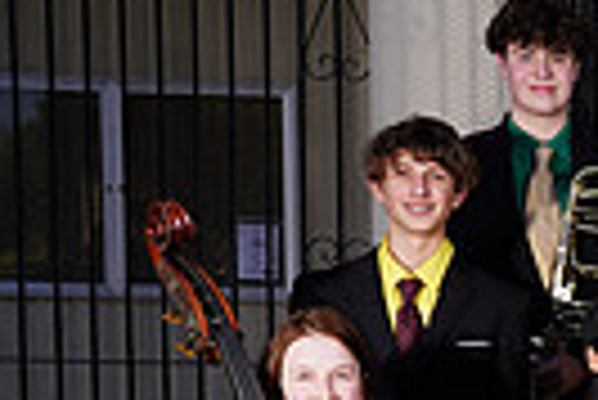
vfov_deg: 8.6
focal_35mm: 157
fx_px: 2611
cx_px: 1281
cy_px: 587
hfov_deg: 11.5
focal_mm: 36
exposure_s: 1/250
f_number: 8
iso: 100
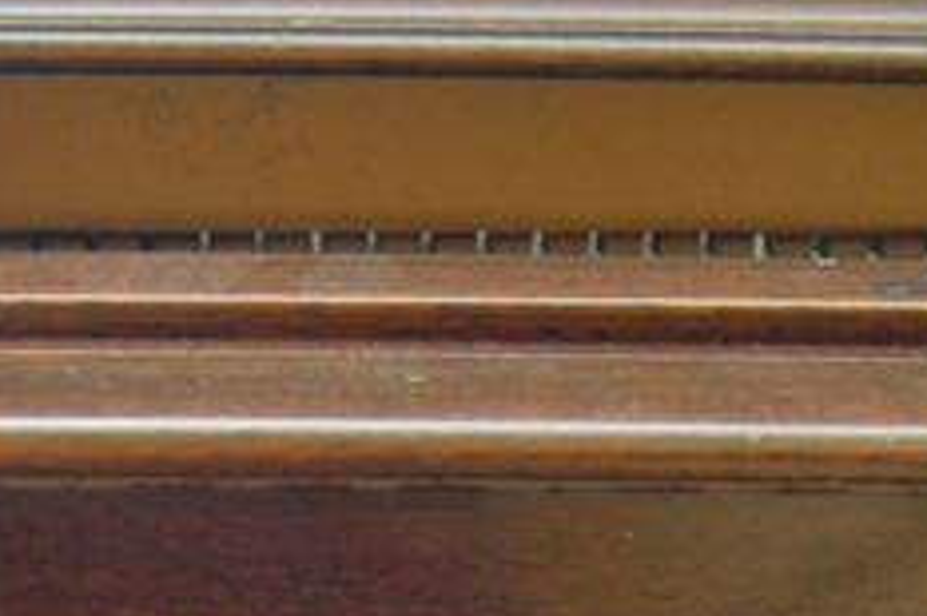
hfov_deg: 17.4
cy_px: 1153
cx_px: 804
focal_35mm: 116
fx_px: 2985
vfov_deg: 10.9
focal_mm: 20
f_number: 3.8
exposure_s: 1/6
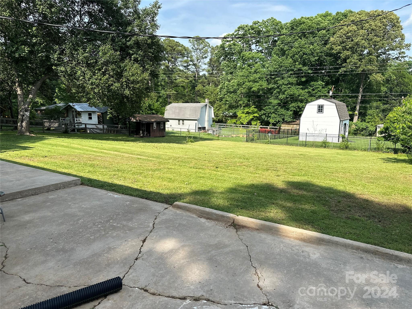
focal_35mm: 24
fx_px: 286
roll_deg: -0.6
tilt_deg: -10.3
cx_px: 206
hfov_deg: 71.6
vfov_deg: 56.8
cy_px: 154
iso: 80
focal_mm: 6.86
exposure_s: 1/2660
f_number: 1.78
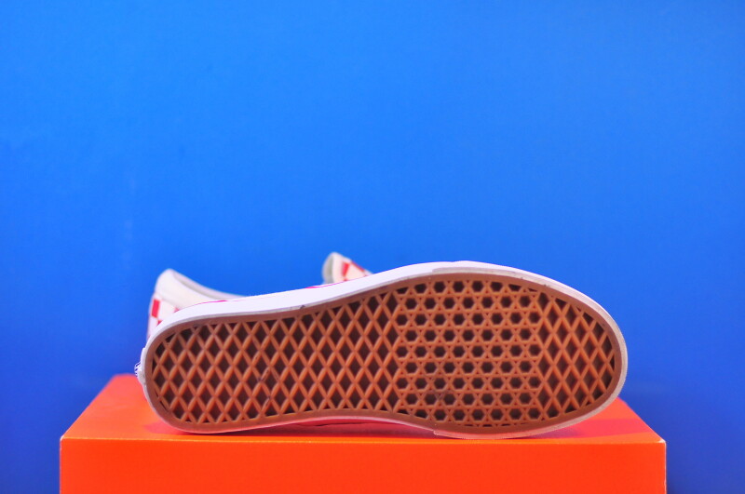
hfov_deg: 27.0
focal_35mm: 75
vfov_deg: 18.1
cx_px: 372
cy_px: 247
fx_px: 1550
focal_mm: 50
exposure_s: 1/320
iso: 250
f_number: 2
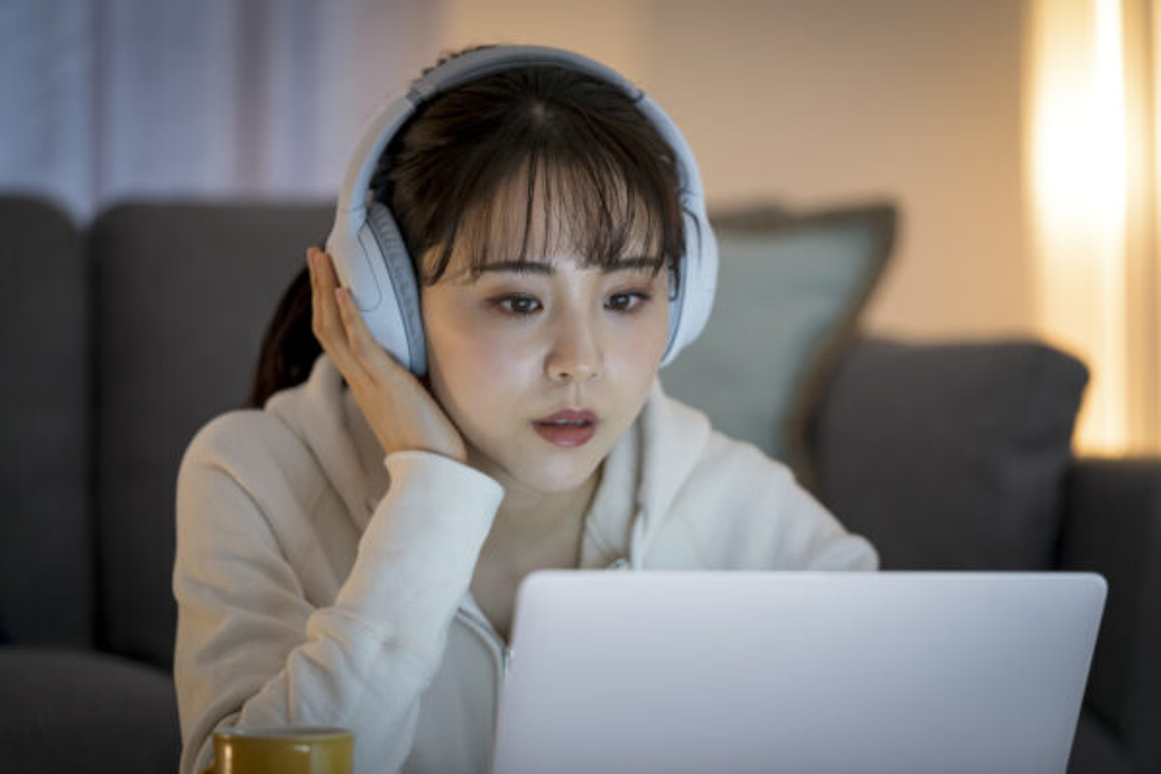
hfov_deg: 17.5
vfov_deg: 11.7
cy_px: 387
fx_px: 3773
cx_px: 580
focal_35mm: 117
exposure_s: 1/125
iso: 1250
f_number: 2.8
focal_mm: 117
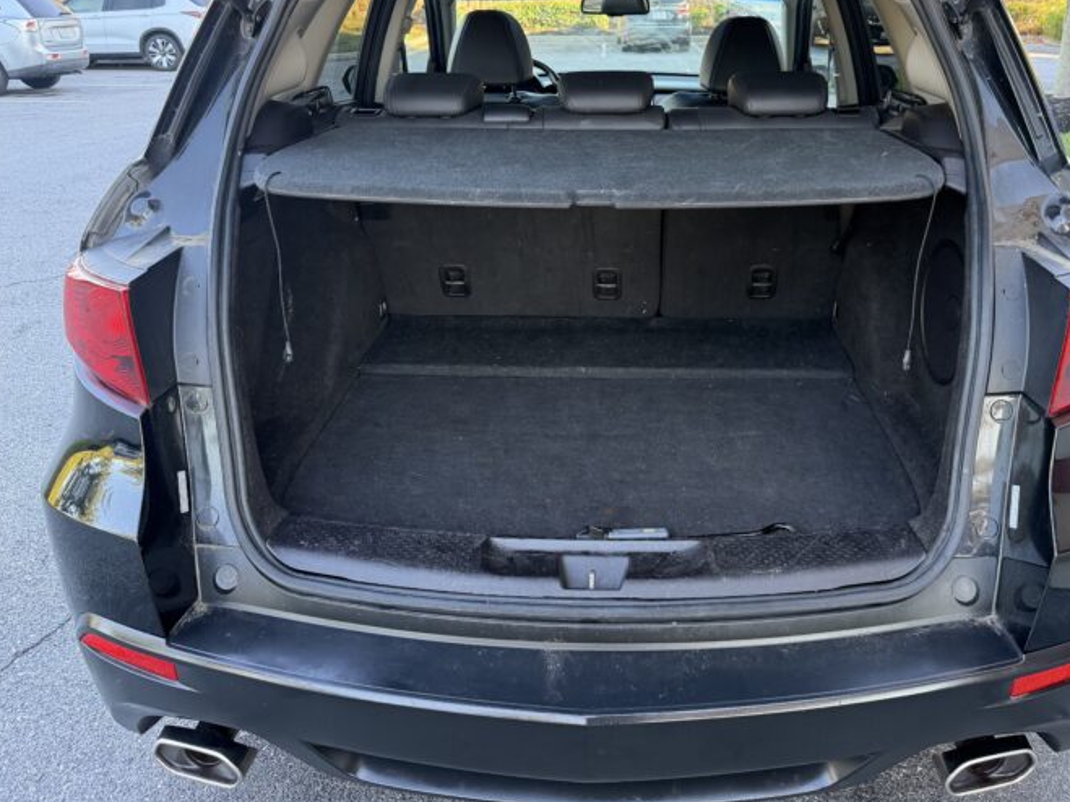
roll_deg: -0.3
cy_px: 343
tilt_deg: -21.9
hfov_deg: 61.4
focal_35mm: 29
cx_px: 604
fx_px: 896
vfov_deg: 48.1
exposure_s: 1/155
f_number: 1.78
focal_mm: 6.76
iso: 200
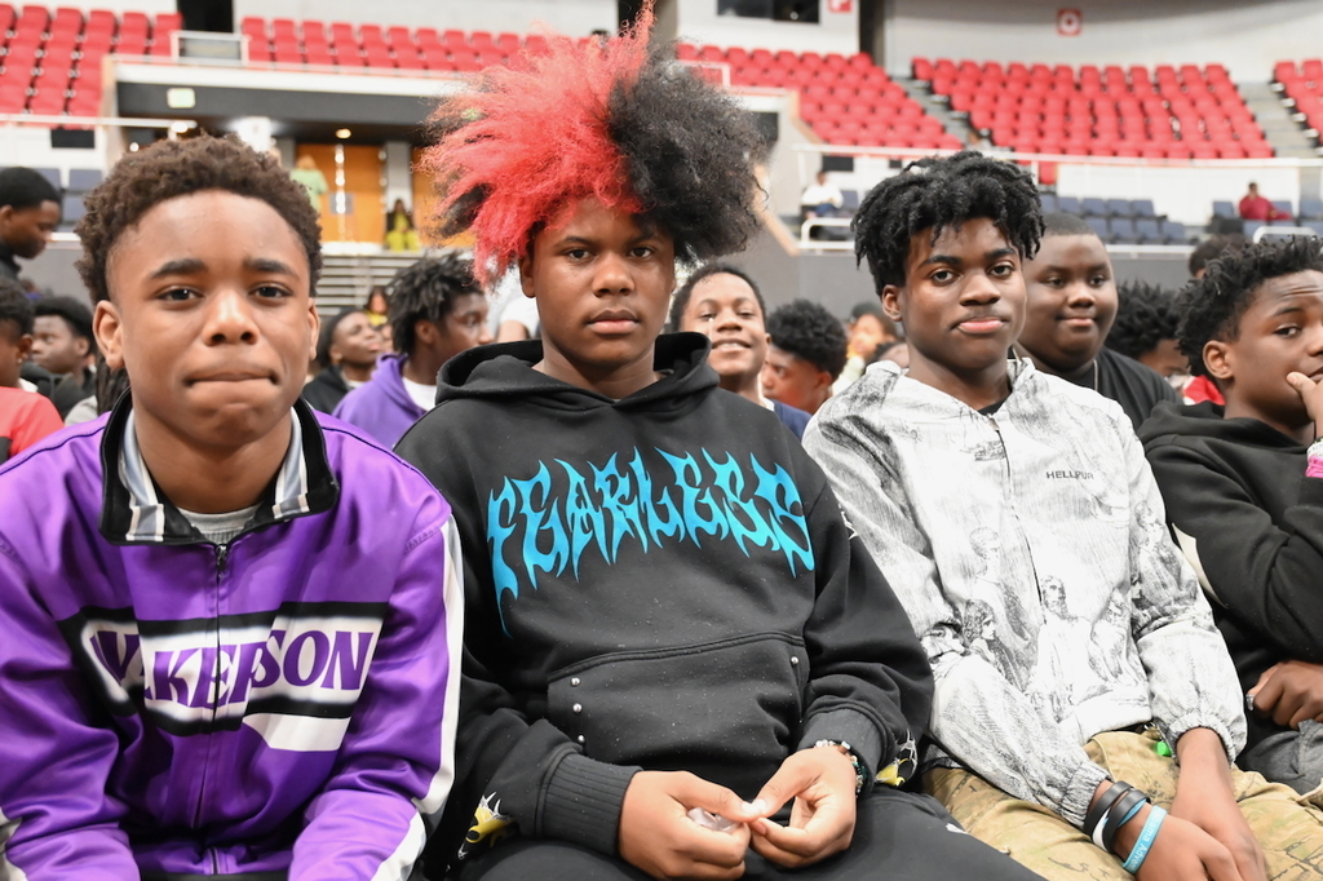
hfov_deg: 54.4
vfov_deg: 37.8
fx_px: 1286
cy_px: 440
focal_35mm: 35
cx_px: 662
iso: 11400
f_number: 4
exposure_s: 1/60
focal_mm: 35
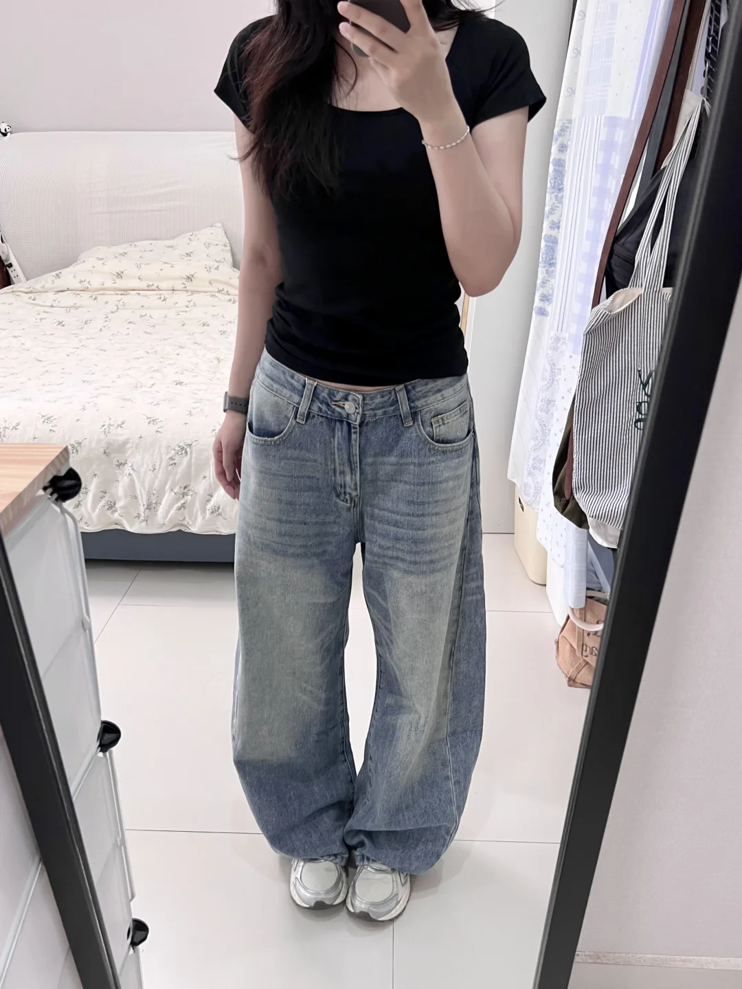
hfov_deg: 53.1
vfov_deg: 67.3
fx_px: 743
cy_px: 494
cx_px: 371
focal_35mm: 26
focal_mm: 5.7
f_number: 1.5
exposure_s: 1/79
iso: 125
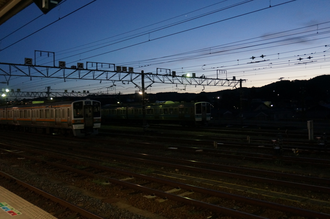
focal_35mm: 33
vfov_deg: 39.9
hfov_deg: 57.3
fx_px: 302
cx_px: 165
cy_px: 110
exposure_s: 1/80
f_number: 4
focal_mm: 22
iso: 1600
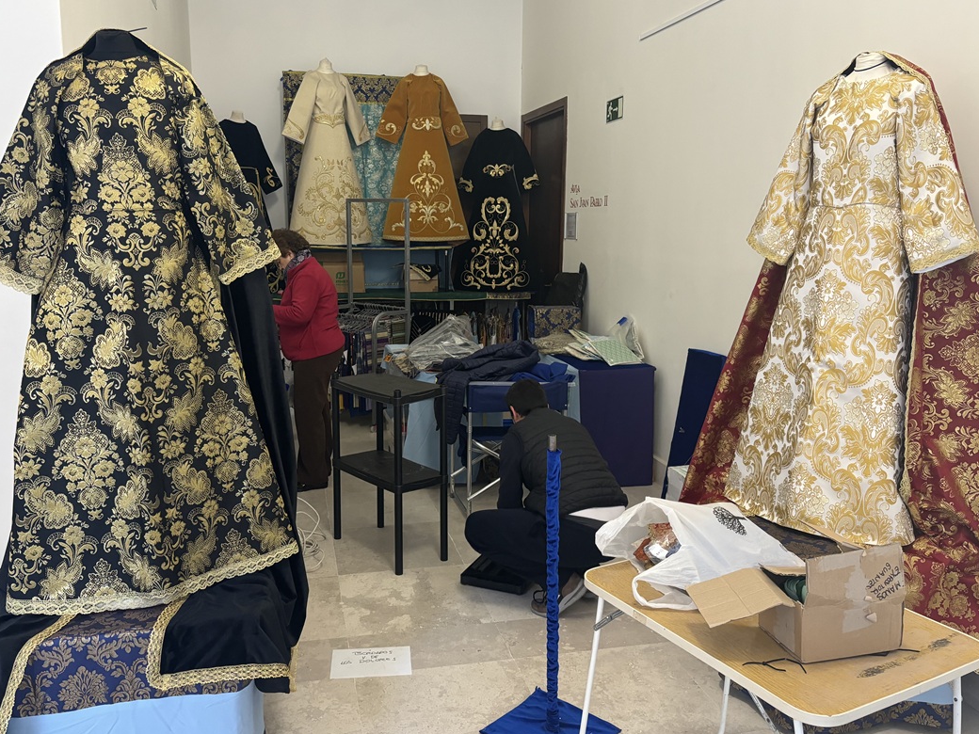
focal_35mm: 30
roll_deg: -0.5
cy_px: 348
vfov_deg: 46.8
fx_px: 848
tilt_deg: -9.0
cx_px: 485
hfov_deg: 60.0
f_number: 1.6
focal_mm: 5.96
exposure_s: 1/50
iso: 200
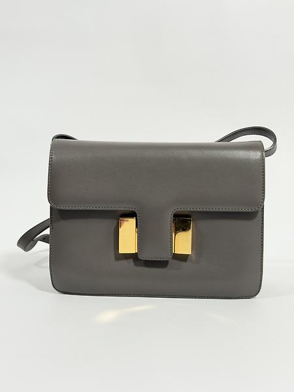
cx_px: 147
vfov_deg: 39.7
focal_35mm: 48
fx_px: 544
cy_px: 196
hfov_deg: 30.3
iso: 50
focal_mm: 6.76
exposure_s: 1/50
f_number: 1.78
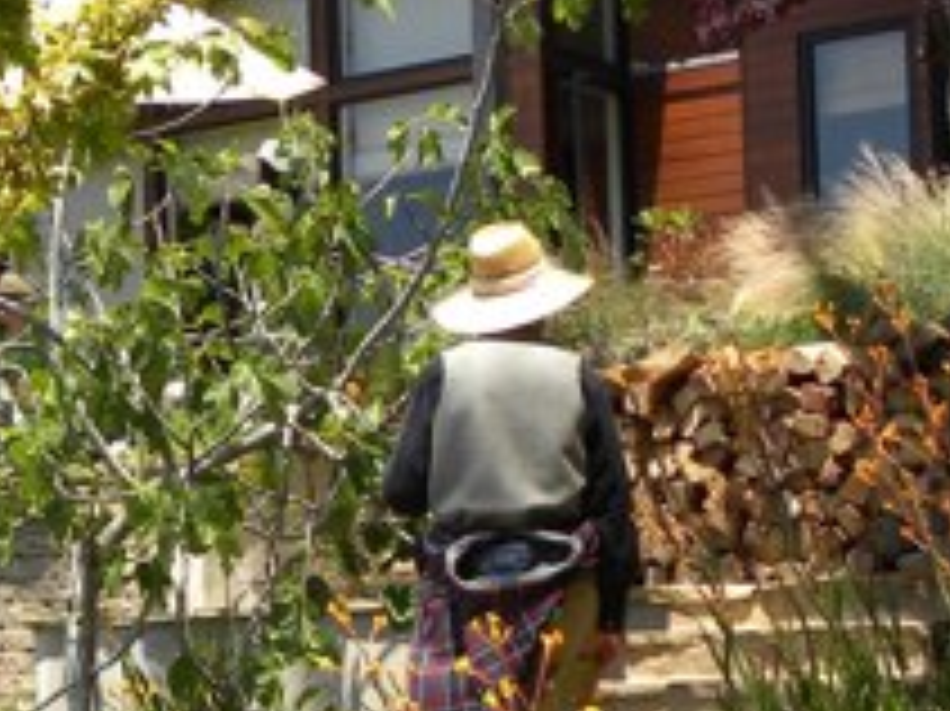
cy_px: 626
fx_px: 3017
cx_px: 23
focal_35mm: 110
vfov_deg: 13.3
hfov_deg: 17.5
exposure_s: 1/397
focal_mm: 5.2
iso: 64
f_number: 3.2
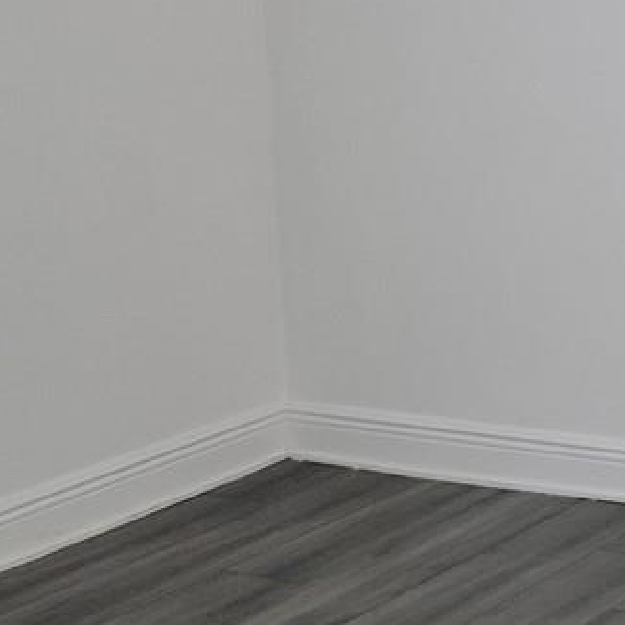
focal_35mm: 104
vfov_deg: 16.7
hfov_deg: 15.6
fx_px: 2124
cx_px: 882
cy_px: 171
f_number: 1.8
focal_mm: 6.7
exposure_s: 1/60
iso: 125
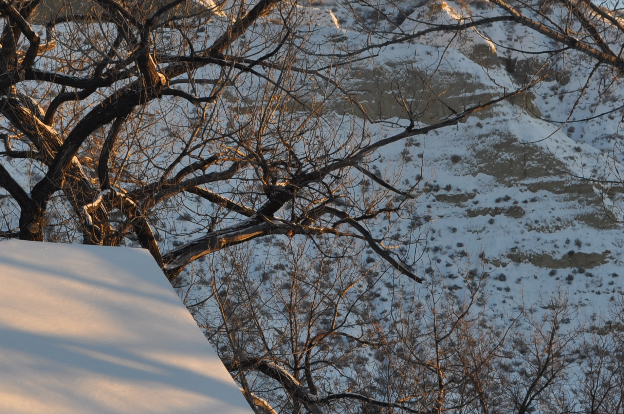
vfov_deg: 8.9
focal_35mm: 154
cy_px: 272
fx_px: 2666
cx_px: 64
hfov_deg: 13.2
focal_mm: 44
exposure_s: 1/200
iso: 200
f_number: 7.1
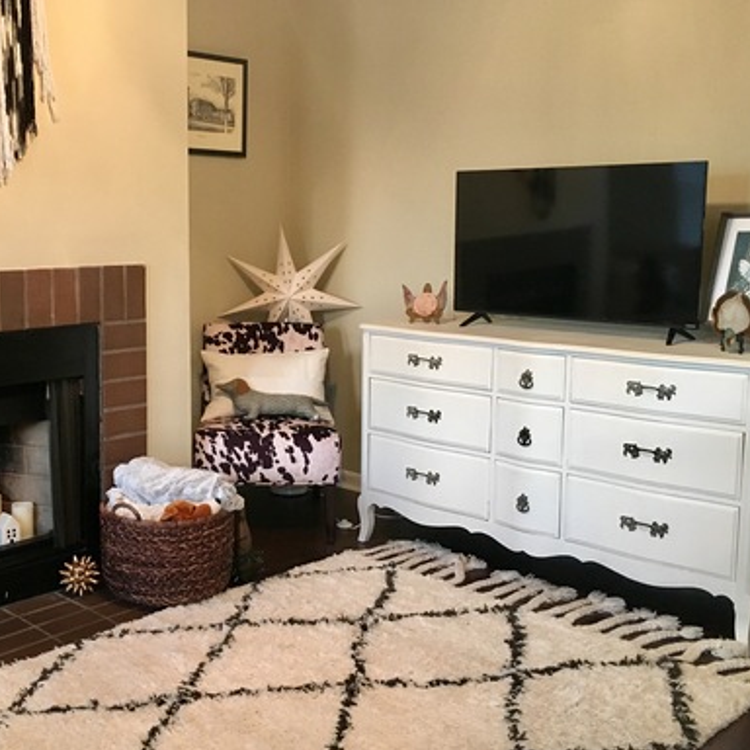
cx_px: 232
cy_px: 346
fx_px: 981
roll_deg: -0.1
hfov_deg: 41.2
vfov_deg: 41.8
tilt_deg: -8.0
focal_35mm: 40
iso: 200
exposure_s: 1/24
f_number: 2.2
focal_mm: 4.15
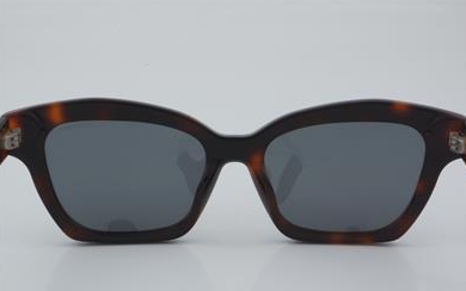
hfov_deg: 29.2
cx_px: 235
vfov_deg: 18.5
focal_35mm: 71
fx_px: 896
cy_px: 154
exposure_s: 1/3
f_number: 32
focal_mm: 45
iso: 100
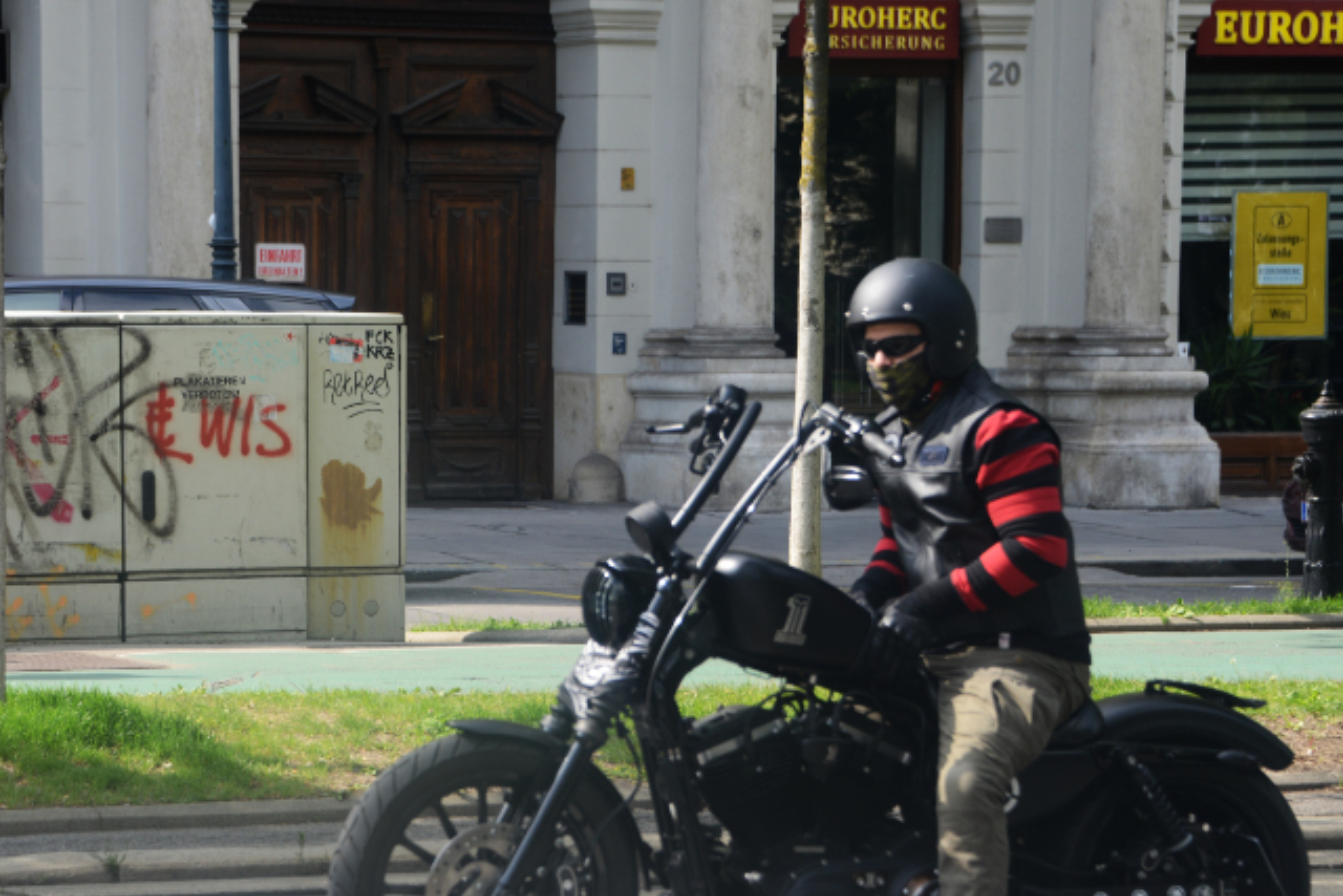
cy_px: 536
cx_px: 548
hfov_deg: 12.5
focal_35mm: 164
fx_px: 6119
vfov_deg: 8.4
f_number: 5.3
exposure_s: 1/400
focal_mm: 105
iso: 250
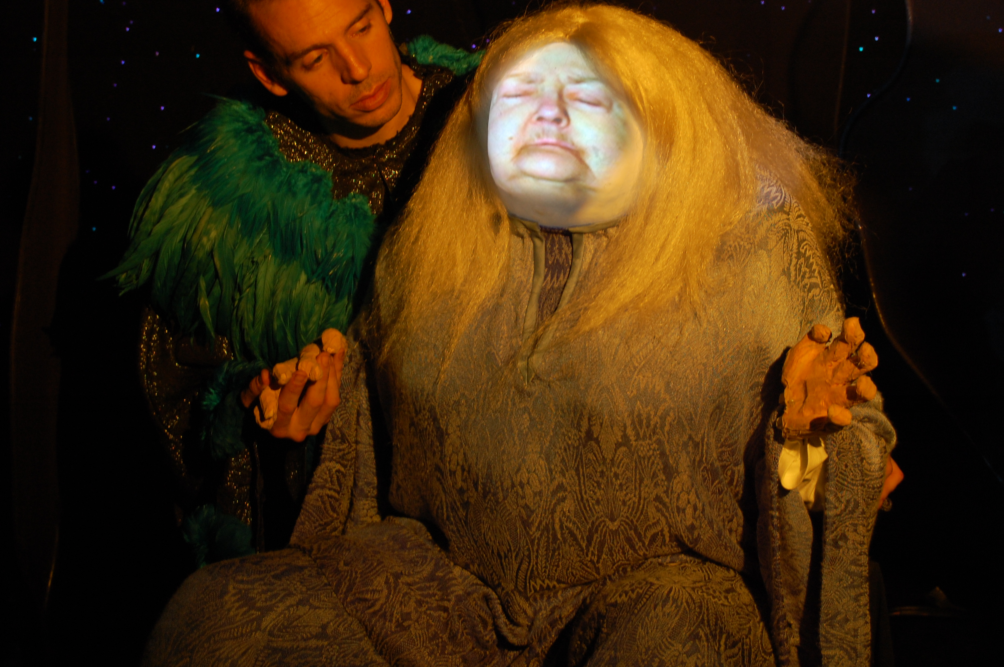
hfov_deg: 24.6
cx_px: 502
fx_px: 2299
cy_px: 334
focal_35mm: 82
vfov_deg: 16.5
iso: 400
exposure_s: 1/15
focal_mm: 55
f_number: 5.6
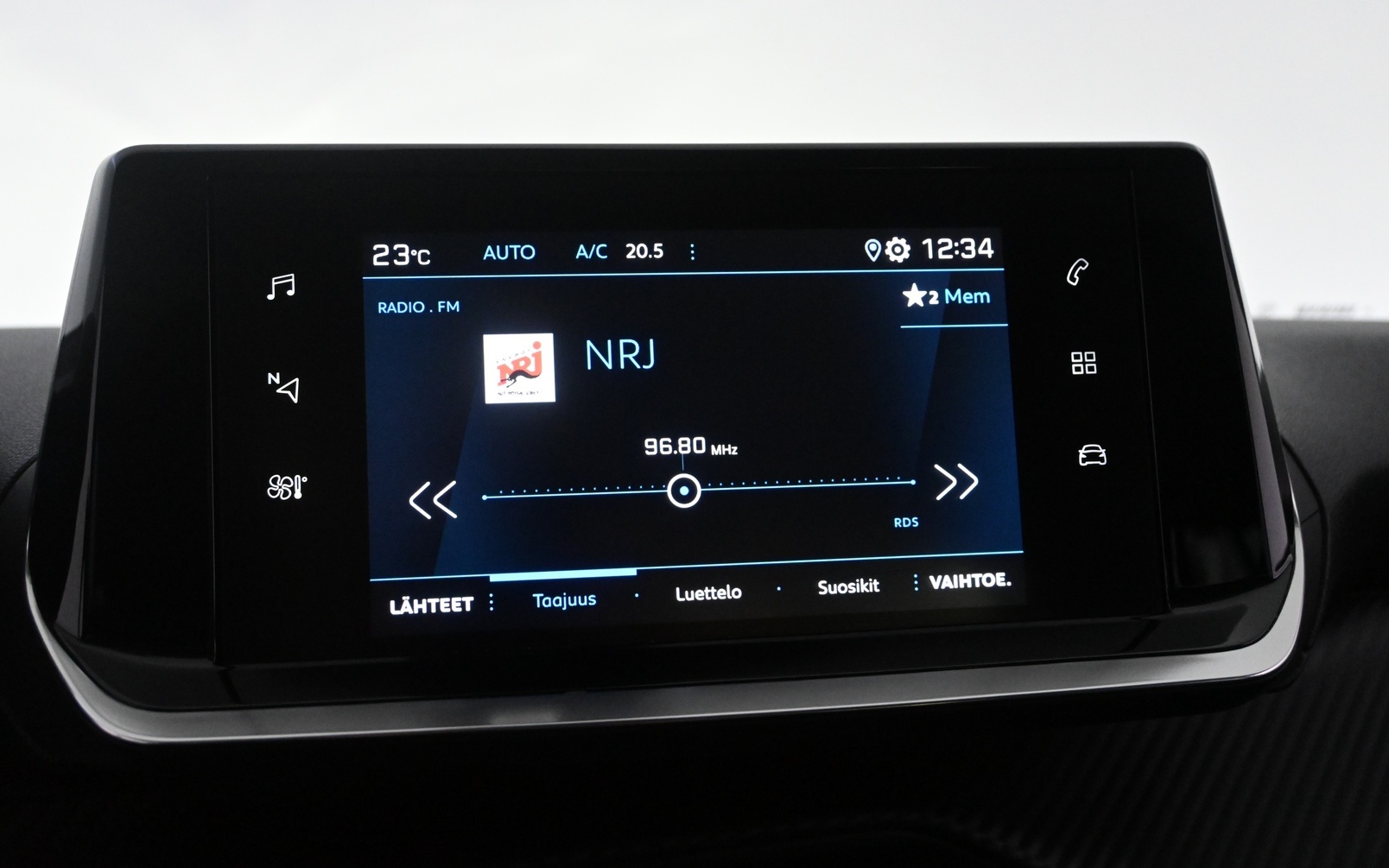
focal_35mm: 39
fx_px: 1458
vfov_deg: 33.2
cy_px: 432
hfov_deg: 50.9
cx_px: 697
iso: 5000
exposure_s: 1/100
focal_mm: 25
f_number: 5
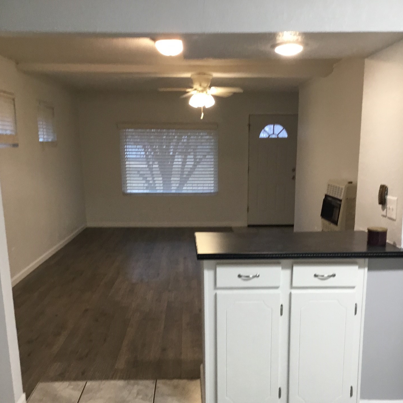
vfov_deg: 44.3
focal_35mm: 37
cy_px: 267
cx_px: 202
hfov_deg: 44.9
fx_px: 487
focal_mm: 3.3
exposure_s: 1/30
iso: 100
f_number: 2.4
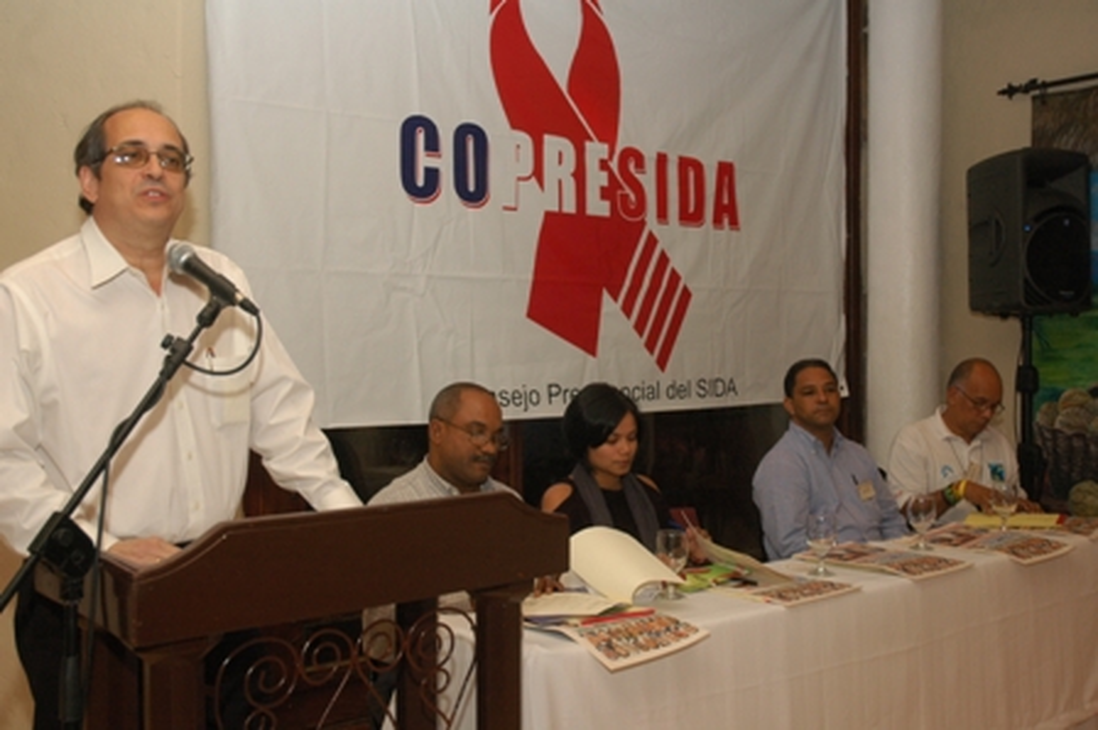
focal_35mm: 38
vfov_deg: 35.4
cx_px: 549
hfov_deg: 51.3
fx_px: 1143
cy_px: 365
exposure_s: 1/50
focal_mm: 25
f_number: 5
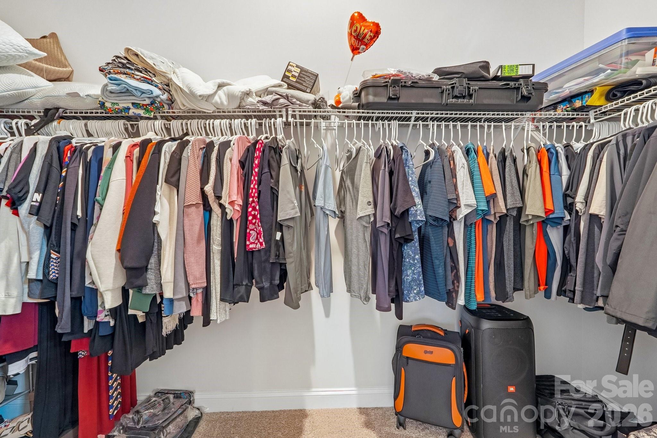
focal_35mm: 15
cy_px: 219
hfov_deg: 100.4
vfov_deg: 77.3
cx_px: 328
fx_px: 274
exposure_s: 1/1.43
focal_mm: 10
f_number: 8
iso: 400
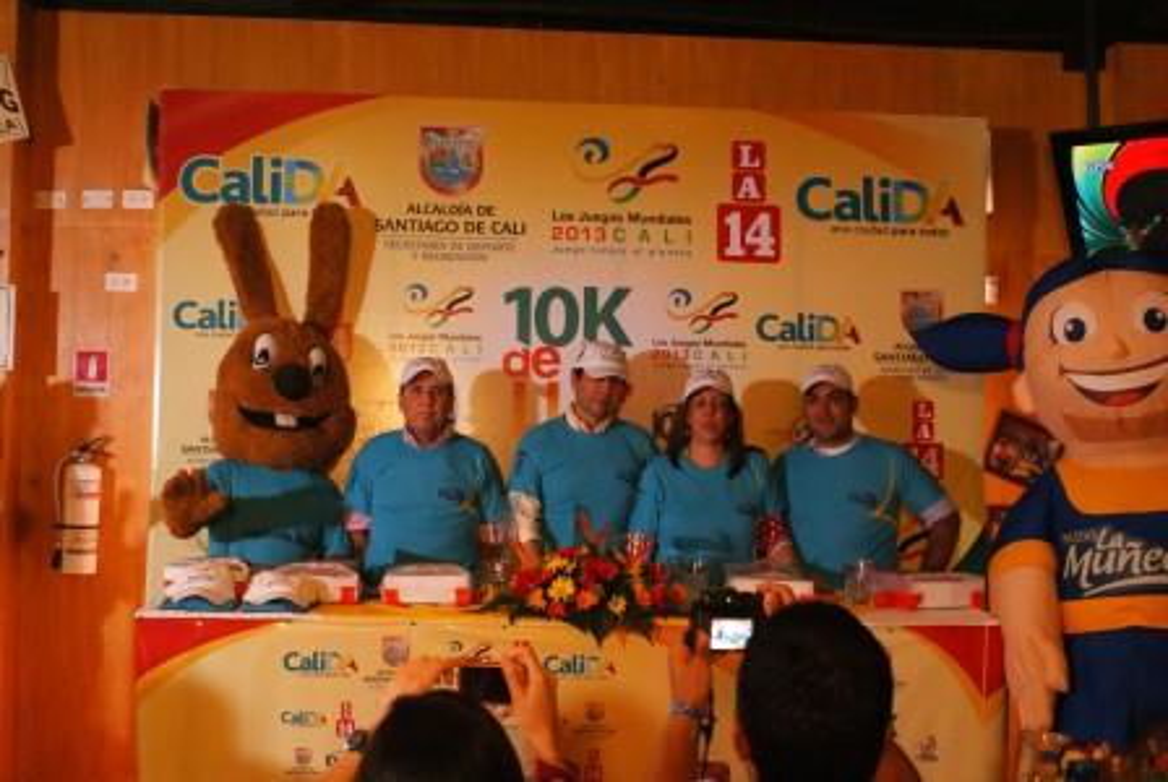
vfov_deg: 32.0
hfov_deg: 46.3
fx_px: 1364
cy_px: 391
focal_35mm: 42
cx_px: 584
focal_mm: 28
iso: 1600
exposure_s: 1/50
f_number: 5.6
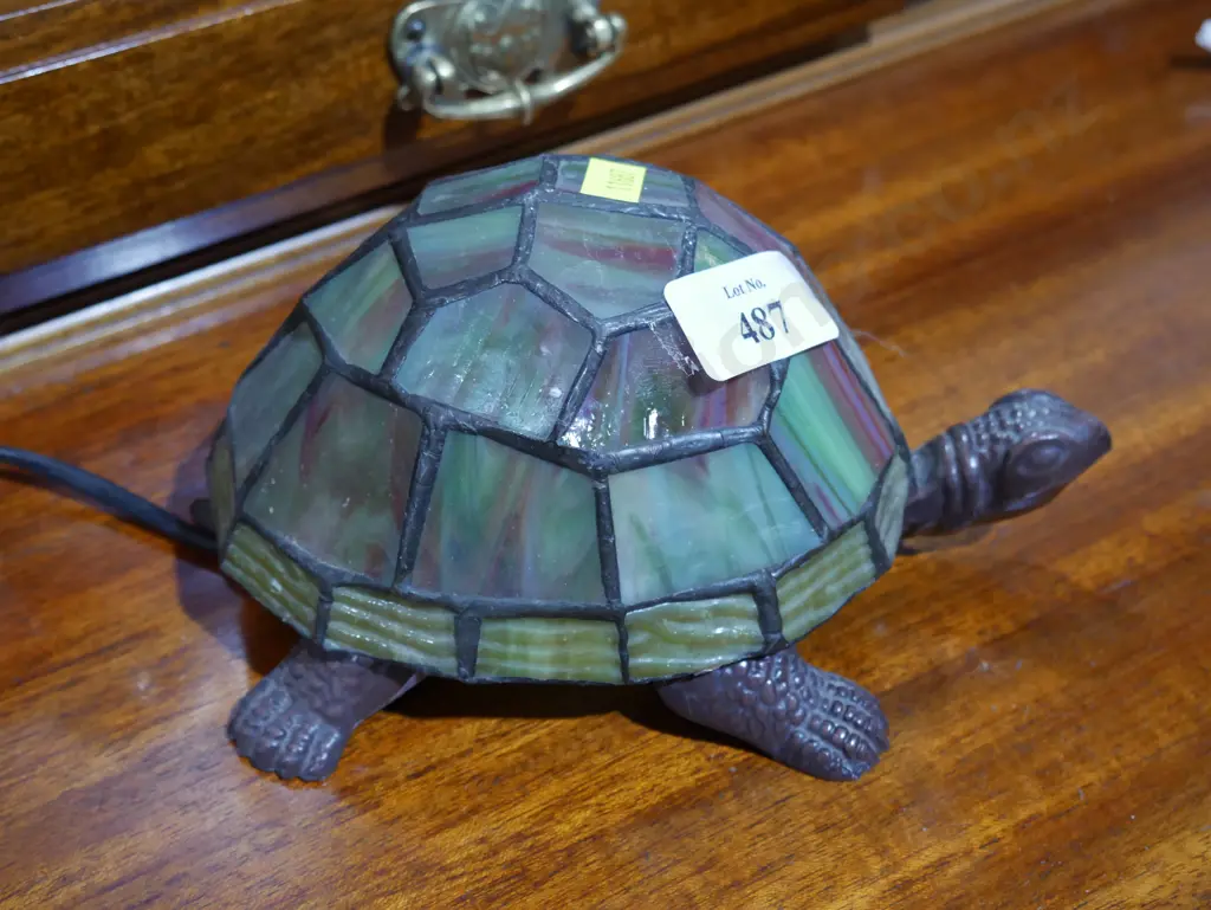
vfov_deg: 32.9
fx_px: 1540
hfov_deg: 42.9
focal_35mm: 44
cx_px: 606
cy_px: 455
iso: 800
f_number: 4.7
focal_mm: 22
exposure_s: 1/60
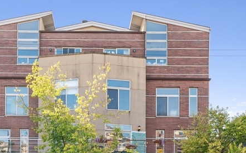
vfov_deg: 24.5
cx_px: 93
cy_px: 118
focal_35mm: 52
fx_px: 348
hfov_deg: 38.6
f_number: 8
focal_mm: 35
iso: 320
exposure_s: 1/40
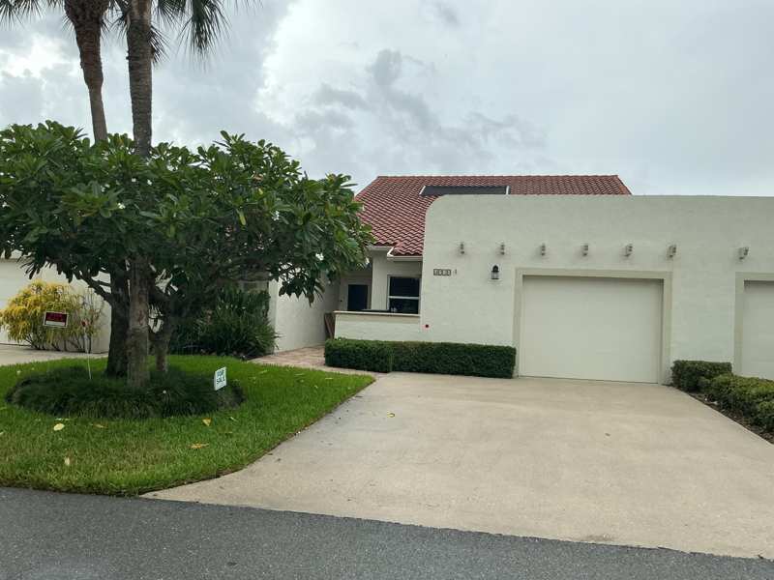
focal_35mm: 29
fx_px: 648
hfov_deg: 61.7
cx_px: 387
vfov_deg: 48.2
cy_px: 290
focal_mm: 3
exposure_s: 1/482
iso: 25
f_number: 1.8
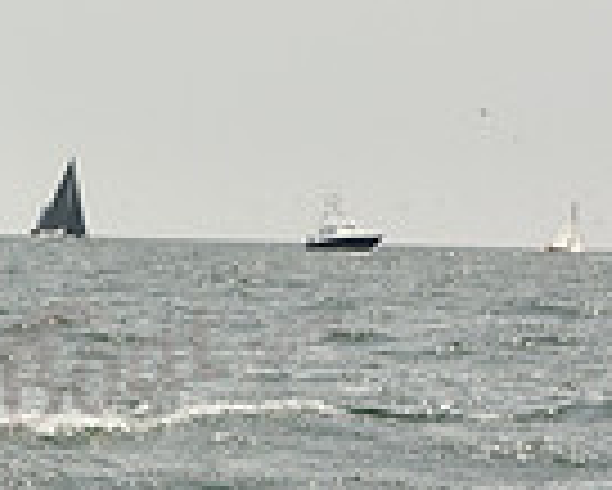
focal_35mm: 313
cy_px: 223
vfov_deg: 5.0
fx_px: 5673
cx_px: -518
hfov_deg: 6.0
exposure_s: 1/1600
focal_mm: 78
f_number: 10
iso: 400
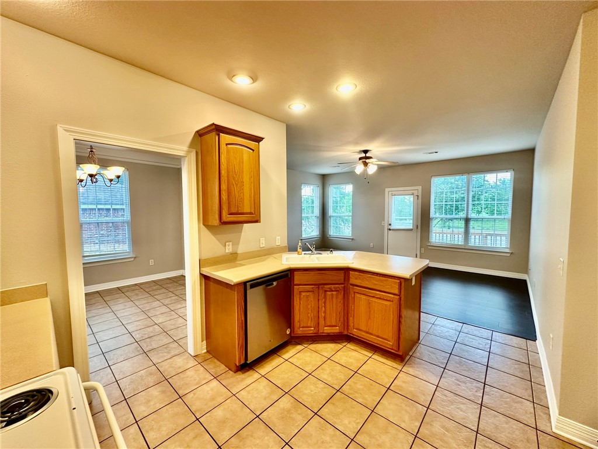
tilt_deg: -3.4
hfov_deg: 102.1
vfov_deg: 85.7
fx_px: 242
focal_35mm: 14
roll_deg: +0.2
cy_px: 224
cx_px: 299
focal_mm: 2.22
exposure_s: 1/60
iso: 160
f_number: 2.2
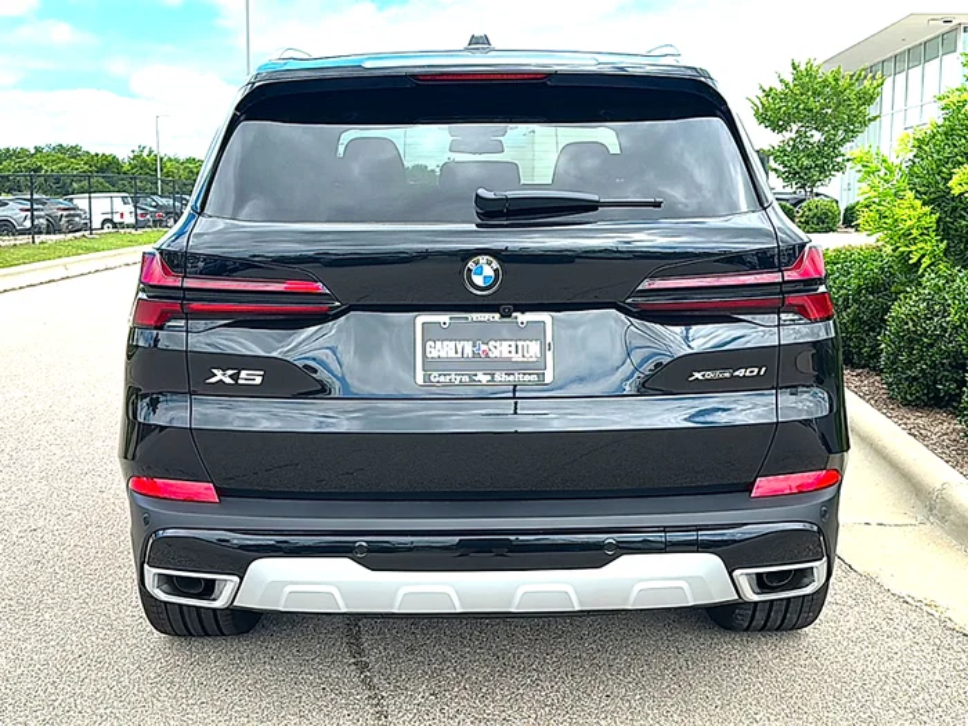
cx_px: 484
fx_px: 1035
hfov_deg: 50.1
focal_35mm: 37
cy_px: 363
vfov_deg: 38.7
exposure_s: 1/2119
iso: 80
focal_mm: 6.86
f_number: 1.78
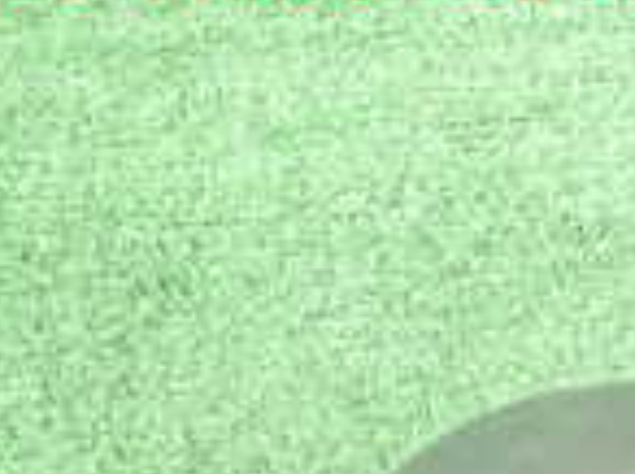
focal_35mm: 103
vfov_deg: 12.8
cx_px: 1187
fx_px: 1886
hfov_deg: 15.9
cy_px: 891
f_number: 2
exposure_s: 1/30
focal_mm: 4.5
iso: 500
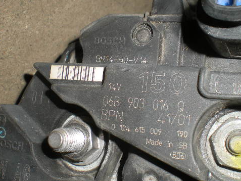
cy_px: 95
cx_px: 125
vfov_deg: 28.6
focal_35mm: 51
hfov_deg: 37.5
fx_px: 355
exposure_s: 1/60
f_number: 4.6
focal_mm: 6.3
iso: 64
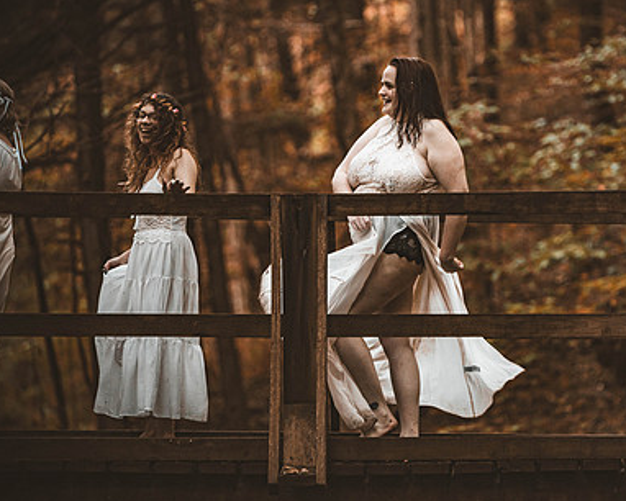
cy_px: 250
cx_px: 415
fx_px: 4486
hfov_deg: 8.0
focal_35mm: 242
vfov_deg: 6.4
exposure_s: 1/250
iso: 1250
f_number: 2.8
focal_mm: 170
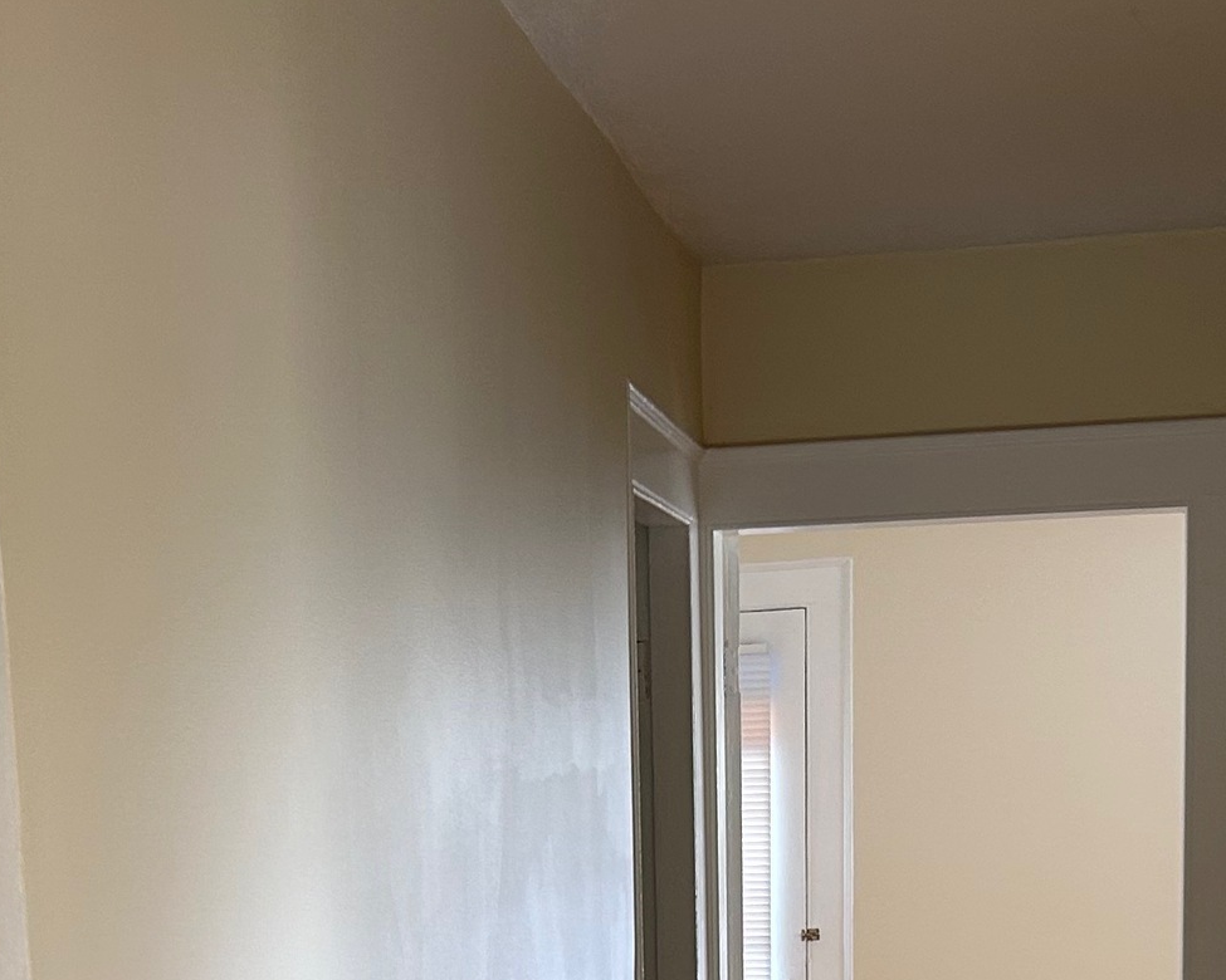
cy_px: 1361
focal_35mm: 80
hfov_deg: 23.7
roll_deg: +2.1
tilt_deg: -10.4
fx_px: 2903
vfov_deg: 17.7
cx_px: 391
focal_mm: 5.7
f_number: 1.5
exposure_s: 1/60
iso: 80
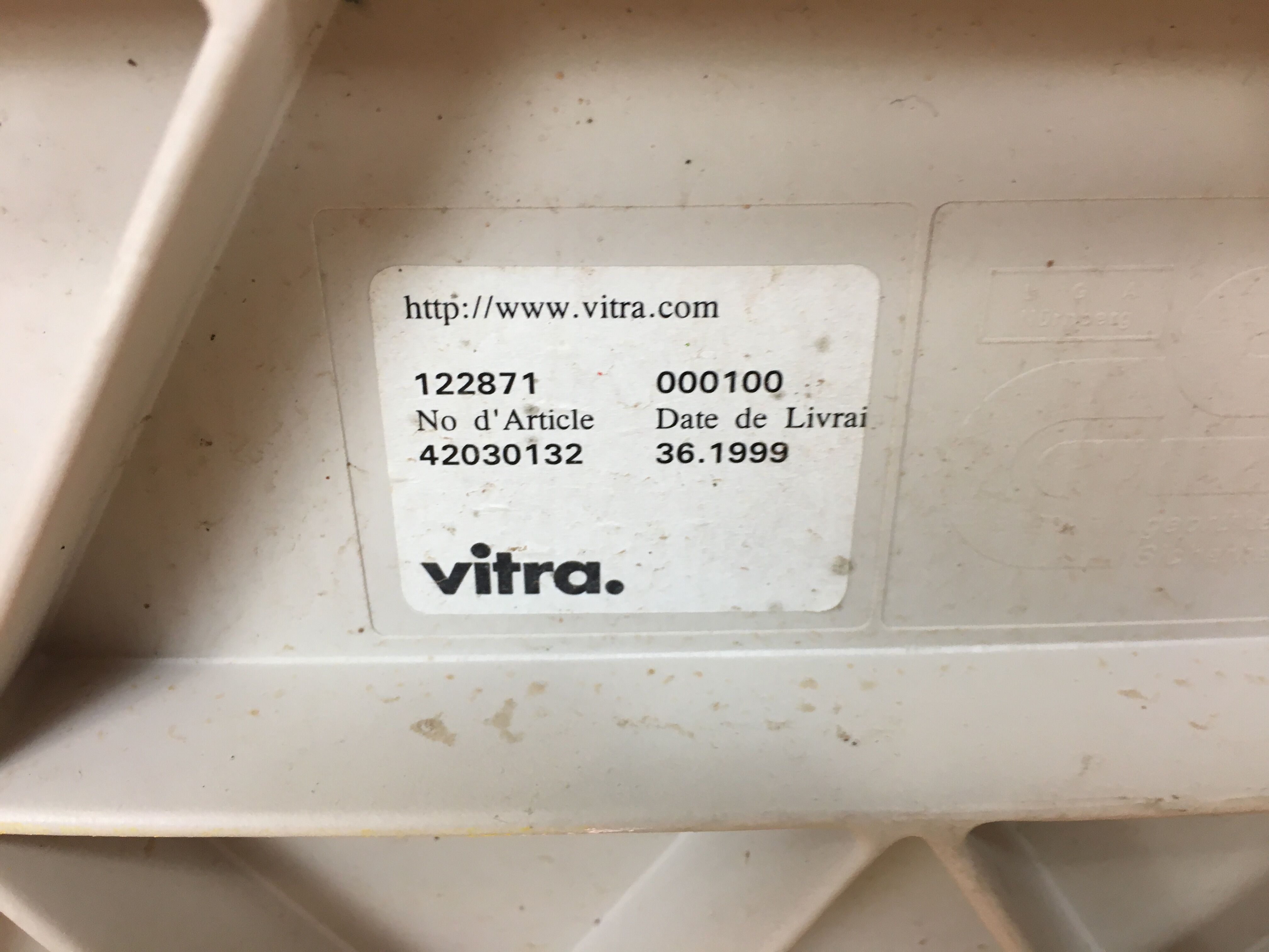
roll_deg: -0.1
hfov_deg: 61.7
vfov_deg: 48.2
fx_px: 1063
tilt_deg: -31.2
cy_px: 476
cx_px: 634
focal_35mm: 29
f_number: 2.2
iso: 80
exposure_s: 1/33
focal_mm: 4.15
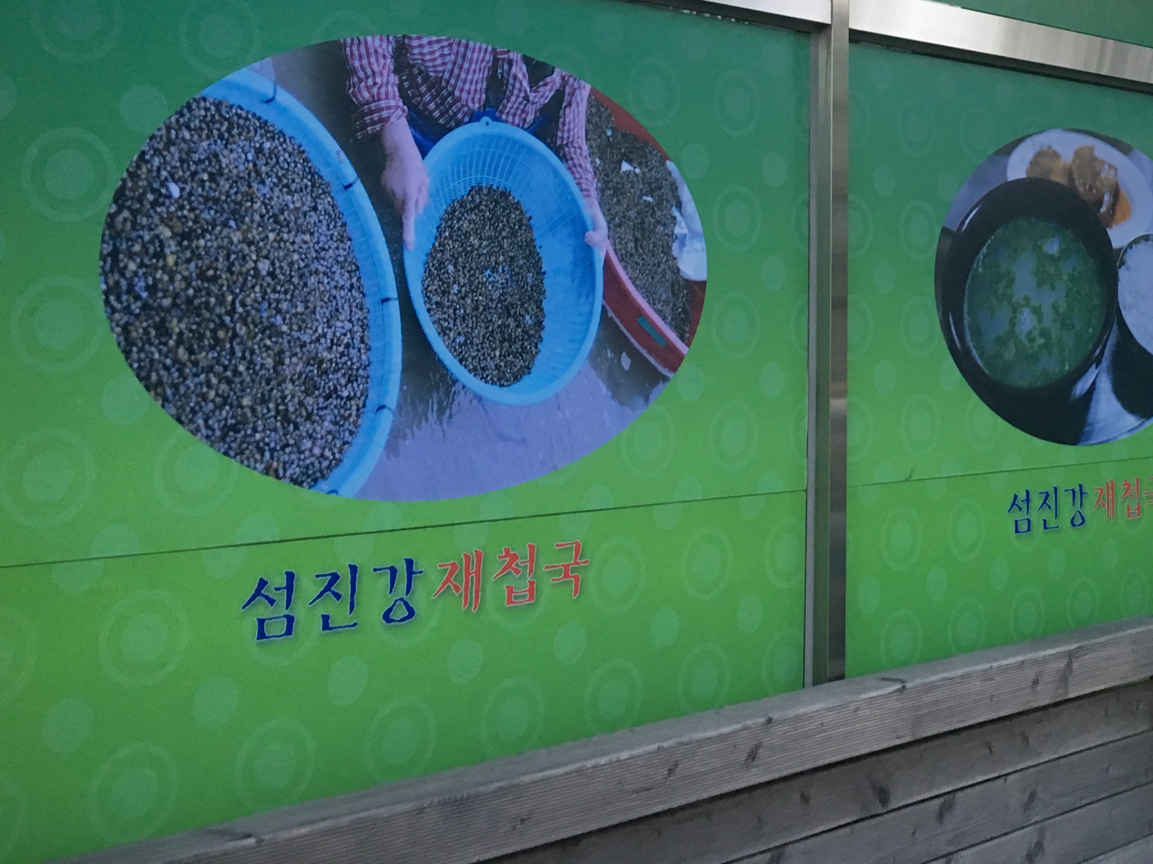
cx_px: 1062
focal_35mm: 58
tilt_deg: +10.0
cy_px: 33
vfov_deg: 24.3
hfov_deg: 31.5
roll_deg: +0.7
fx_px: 1932
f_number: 2.2
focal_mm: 4.15
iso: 100
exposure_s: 1/30
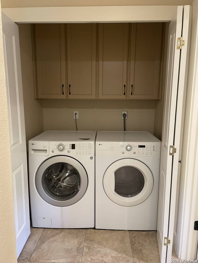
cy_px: 132
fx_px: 198
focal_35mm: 26
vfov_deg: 67.3
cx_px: 99
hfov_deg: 53.1
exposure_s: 1/60
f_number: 1.6
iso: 250
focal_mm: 4.2
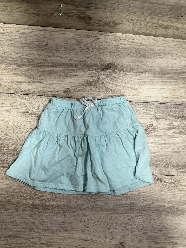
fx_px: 208
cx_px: 93
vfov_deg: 61.7
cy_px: 124
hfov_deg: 48.2
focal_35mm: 29
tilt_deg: -83.3
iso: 50
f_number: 1.8
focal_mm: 3
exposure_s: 1/50
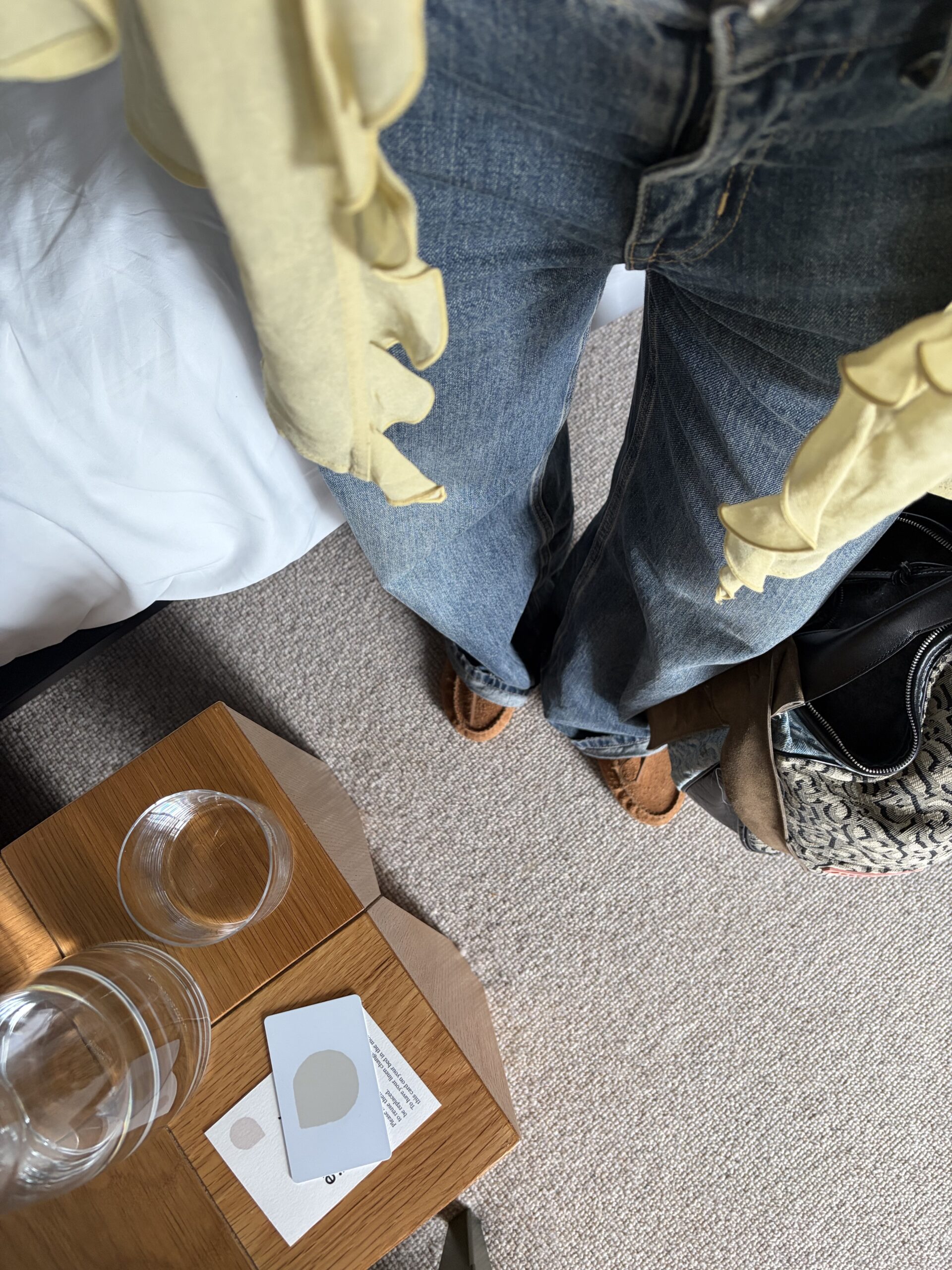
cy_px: 635
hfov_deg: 53.1
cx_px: 476
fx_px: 953
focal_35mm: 26
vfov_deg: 67.3
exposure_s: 1/60
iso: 200
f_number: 1.6
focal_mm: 5.96
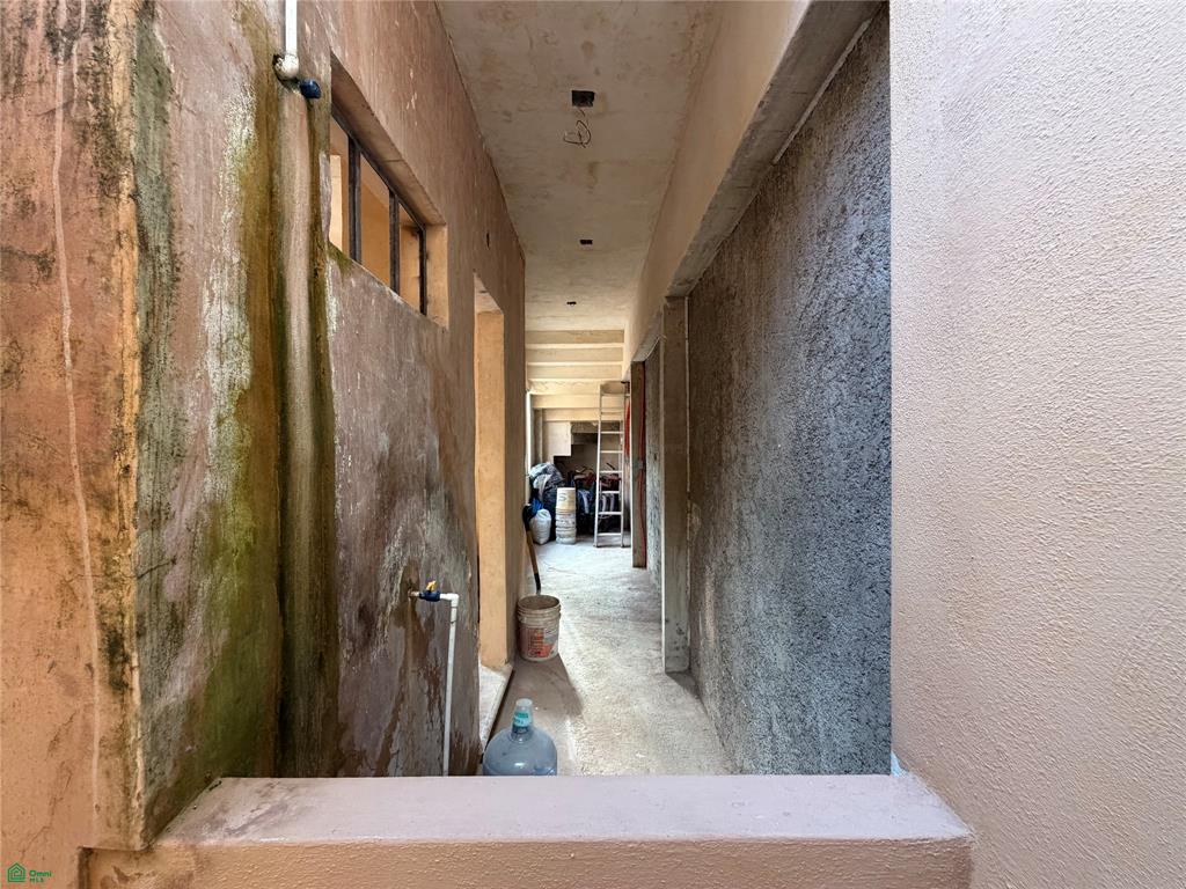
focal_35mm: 14
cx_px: 593
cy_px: 444
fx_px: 480
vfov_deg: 85.7
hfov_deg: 102.1
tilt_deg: -0.4
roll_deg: +0.5
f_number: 2.2
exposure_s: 1/121
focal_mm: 2.22
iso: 320
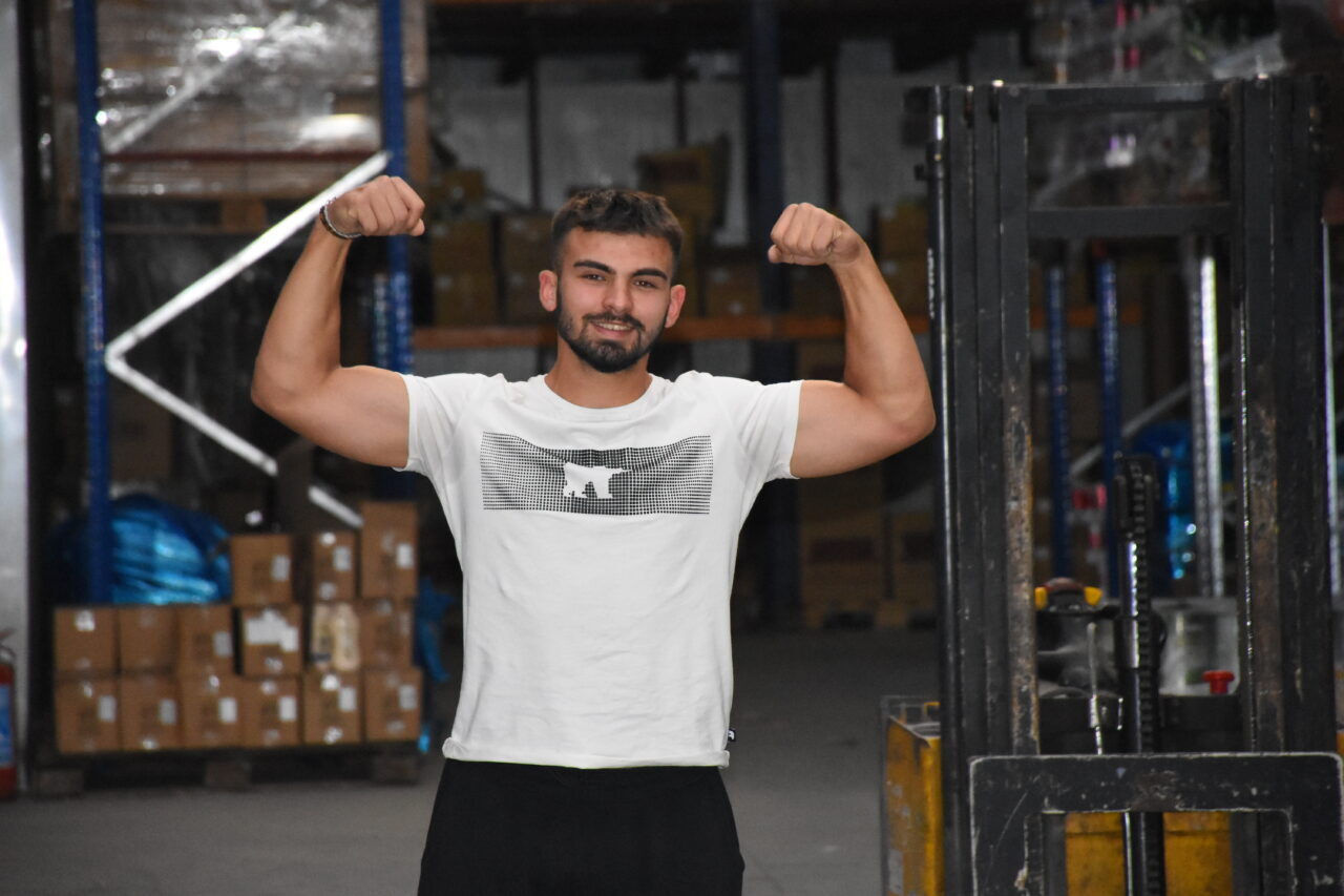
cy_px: 448
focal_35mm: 195
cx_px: 672
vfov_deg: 7.0
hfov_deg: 10.5
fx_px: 7279
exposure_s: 1/250
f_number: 6.3
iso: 6400
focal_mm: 130
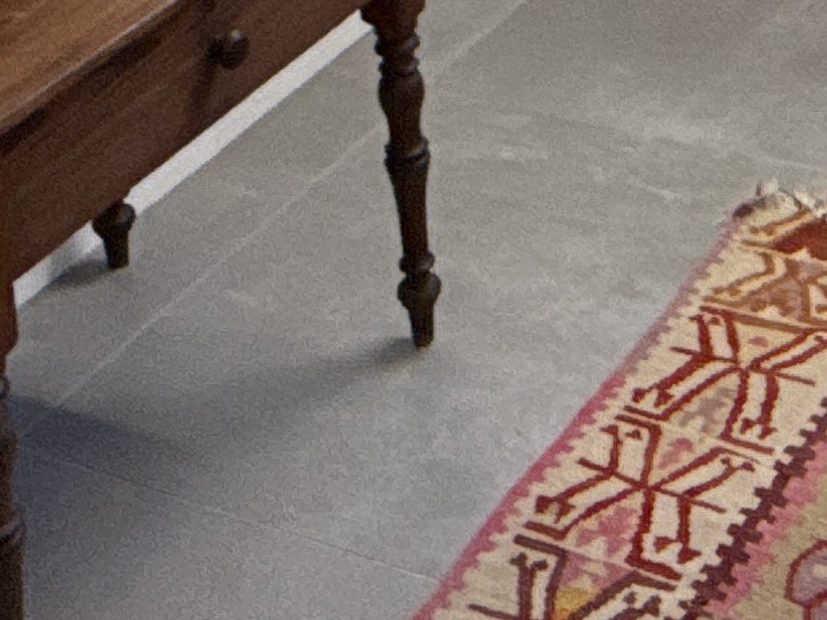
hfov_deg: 21.0
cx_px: 788
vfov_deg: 12.5
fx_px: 2174
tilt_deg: -4.9
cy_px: -885
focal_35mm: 91
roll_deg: +2.8
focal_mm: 2.22
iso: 125
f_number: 2.2
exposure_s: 1/100
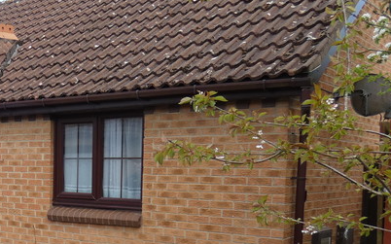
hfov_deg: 33.7
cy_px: 201
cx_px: -15
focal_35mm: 54
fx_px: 575
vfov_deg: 23.5
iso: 80
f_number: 2.8
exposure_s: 1/400
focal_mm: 3.6
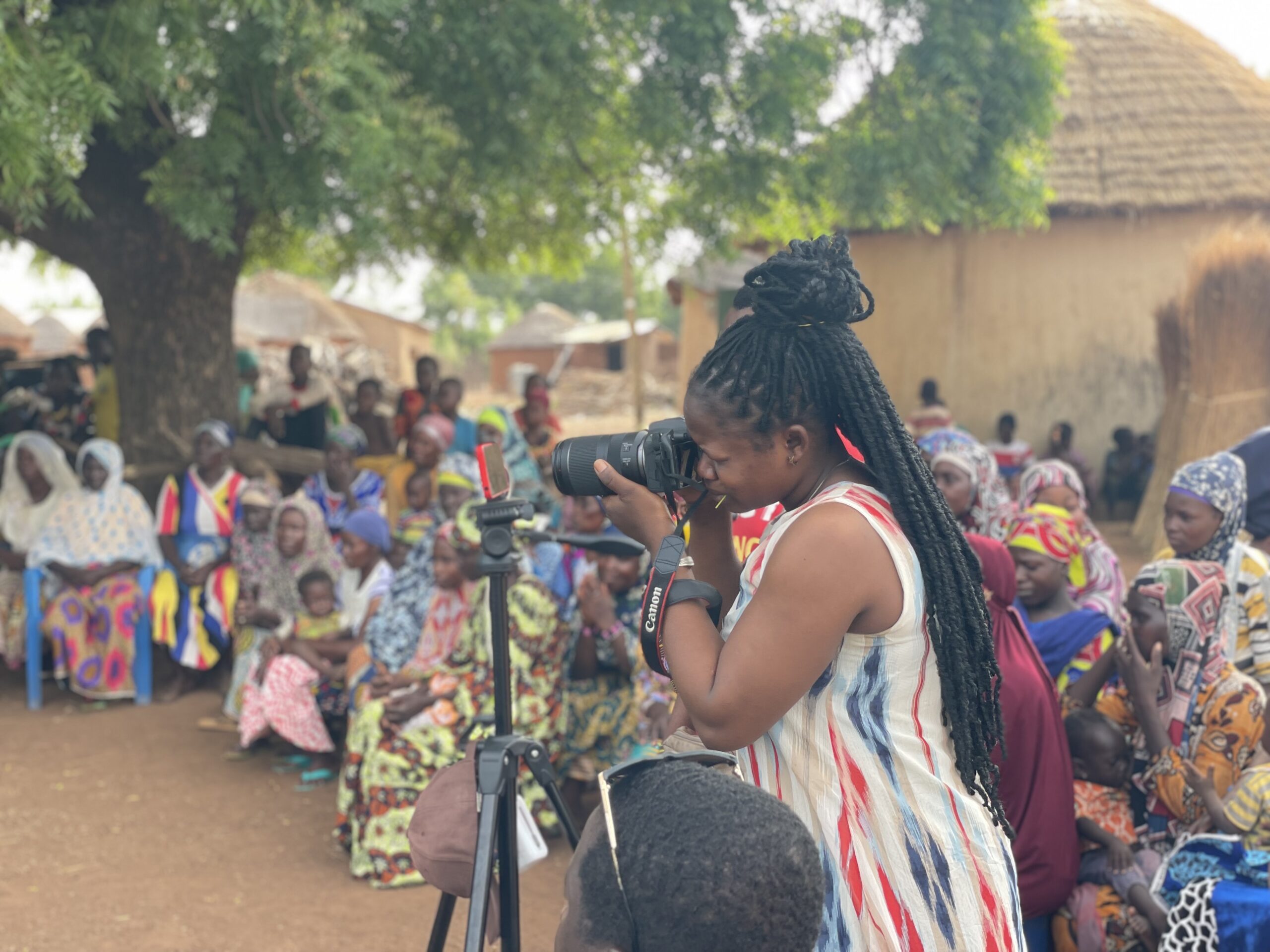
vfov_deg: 28.0
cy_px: 476
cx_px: 635
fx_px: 1908
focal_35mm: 52
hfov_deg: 36.8
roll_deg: +1.4
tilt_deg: -4.2
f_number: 2
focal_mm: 6
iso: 25
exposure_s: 1/153
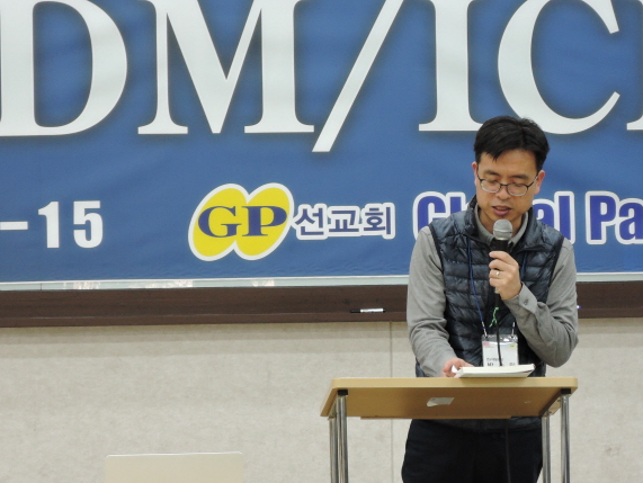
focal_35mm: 147
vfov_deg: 10.1
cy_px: 184
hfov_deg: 13.4
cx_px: 354
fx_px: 2732
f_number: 5.2
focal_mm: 22.4
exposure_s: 1/20
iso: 400
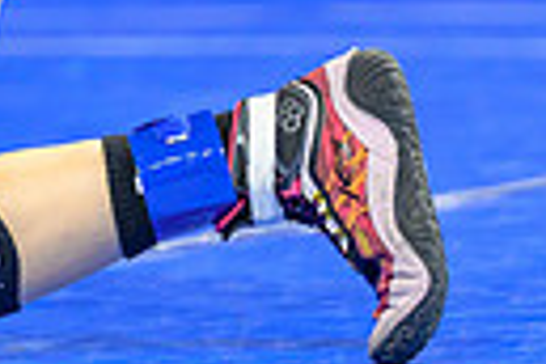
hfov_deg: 3.7
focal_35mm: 547
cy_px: -357
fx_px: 8296
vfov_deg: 2.5
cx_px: -522
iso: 2000
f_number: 2.8
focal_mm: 101
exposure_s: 1/1000
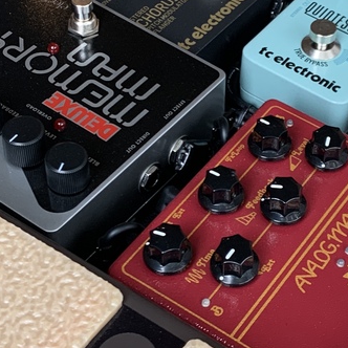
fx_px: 944
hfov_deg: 20.7
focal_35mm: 83
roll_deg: +3.5
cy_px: 150
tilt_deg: -42.5
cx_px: 277
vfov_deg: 20.9
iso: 80
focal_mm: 4.25
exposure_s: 1/50
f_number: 1.8
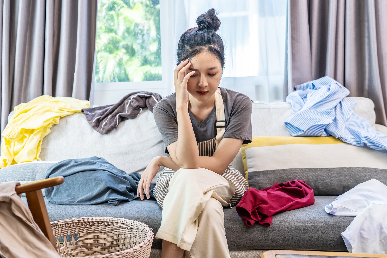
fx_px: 387
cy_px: 129
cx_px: 194
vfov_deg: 36.9
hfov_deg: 53.1
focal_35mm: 36
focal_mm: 36
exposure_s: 1/100
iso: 500
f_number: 4
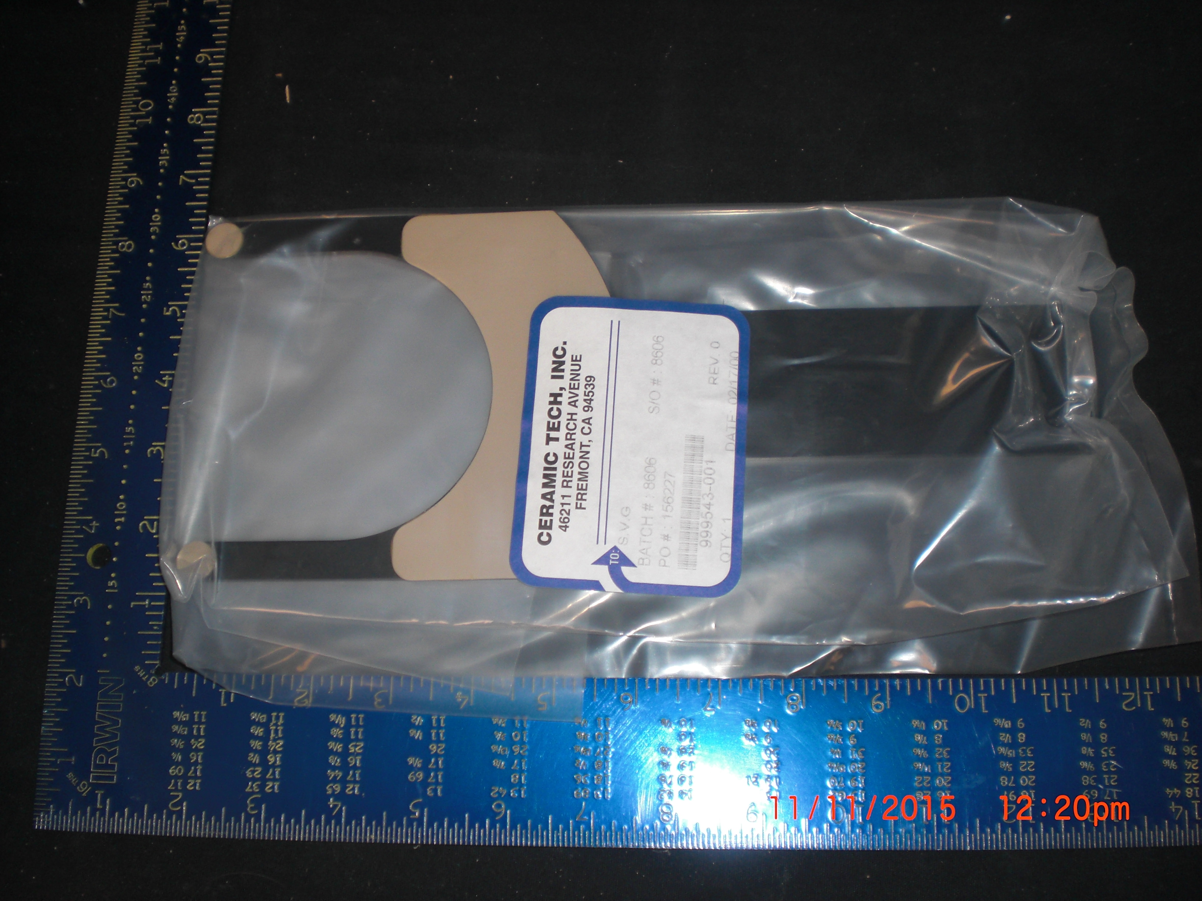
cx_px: 601
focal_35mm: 38
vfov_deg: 37.7
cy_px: 450
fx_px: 1320
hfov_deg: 49.0
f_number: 3.1
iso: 100
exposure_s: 1/60
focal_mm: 6.3
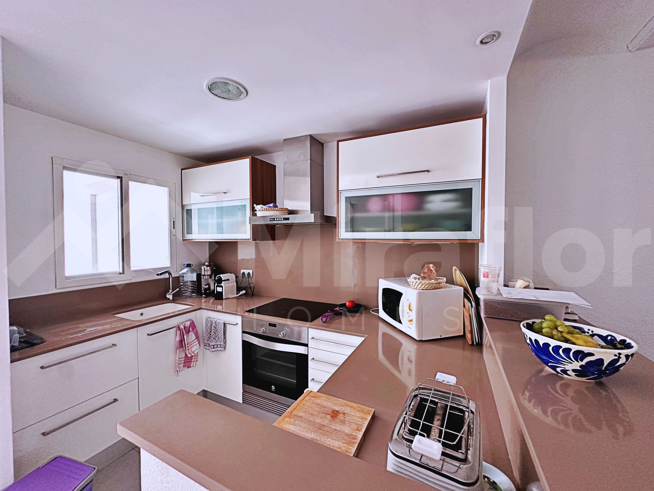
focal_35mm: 14
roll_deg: +0.4
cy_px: 246
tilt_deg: -1.5
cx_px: 327
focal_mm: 2.22
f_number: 2.2
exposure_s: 1/99
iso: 320
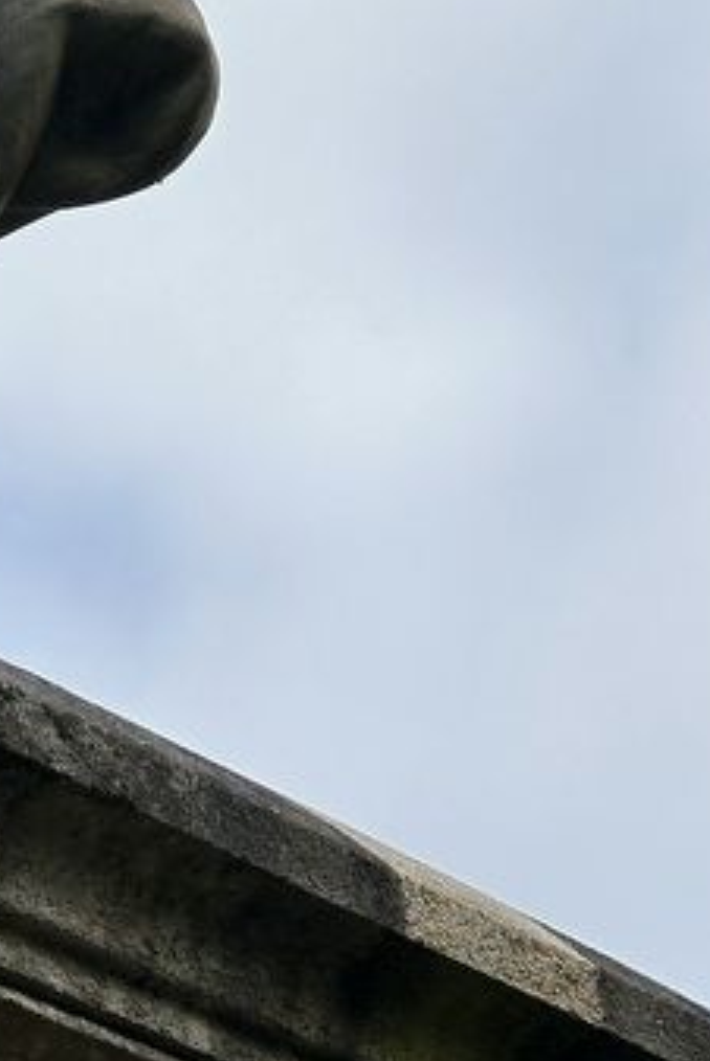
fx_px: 3483
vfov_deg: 17.2
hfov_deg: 11.1
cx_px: -449
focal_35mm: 118
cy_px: 257
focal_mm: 6.86
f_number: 1.78
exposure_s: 1/3058
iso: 64
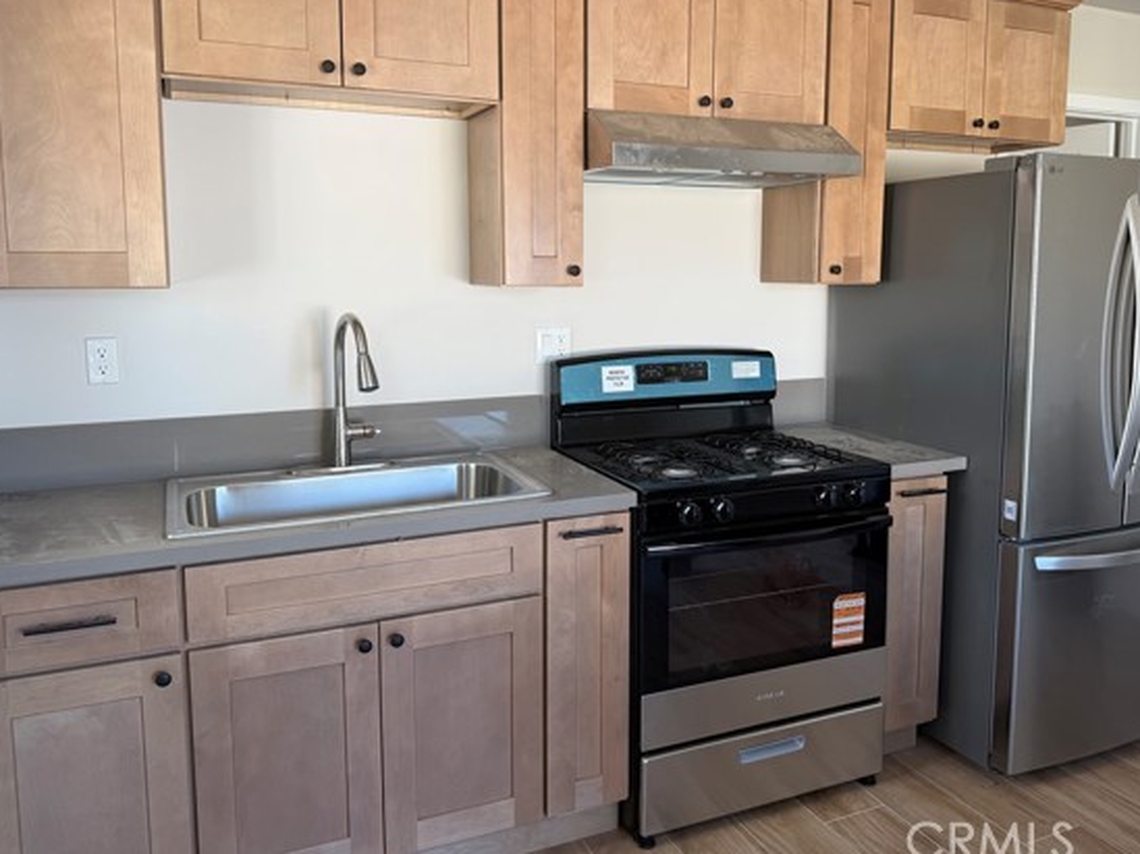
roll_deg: +0.0
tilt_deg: -7.5
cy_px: 372
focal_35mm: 28
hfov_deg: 63.4
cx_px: 617
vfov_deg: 49.6
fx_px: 922
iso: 100
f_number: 1.78
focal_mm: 6.76
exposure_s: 1/121
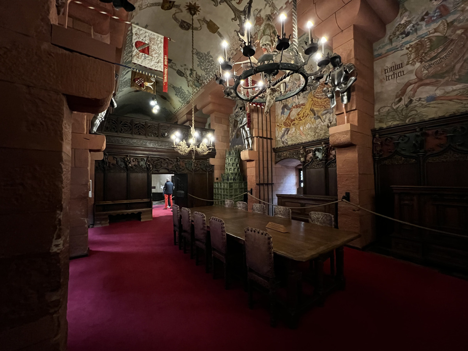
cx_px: 234
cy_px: 176
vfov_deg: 89.9
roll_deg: +0.9
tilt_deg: +1.2
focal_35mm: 13
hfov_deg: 106.2
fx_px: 176
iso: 1000
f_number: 1.8
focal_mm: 1.57
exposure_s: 1/25
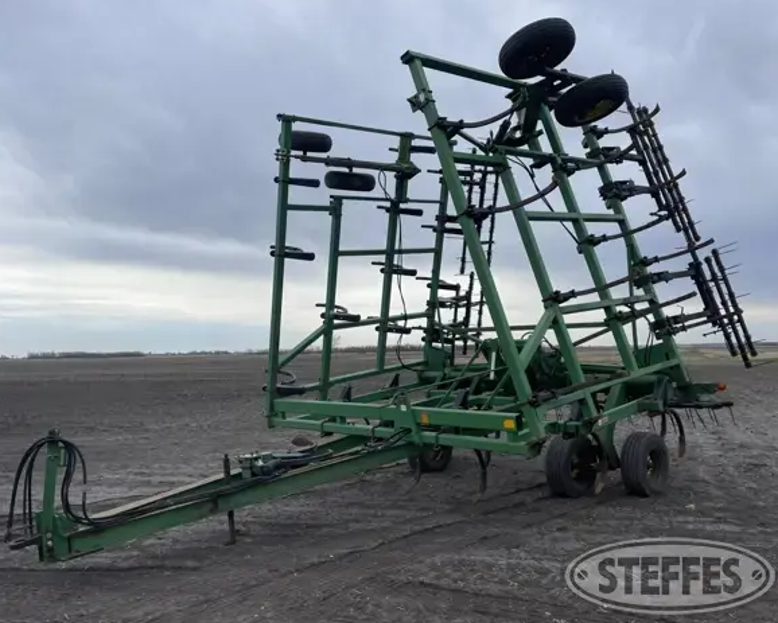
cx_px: 373
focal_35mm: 27
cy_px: 307
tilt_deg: +8.1
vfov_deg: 53.2
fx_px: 622
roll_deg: +0.6
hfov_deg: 64.0
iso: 32
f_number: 1.6
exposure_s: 1/3003
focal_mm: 5.1
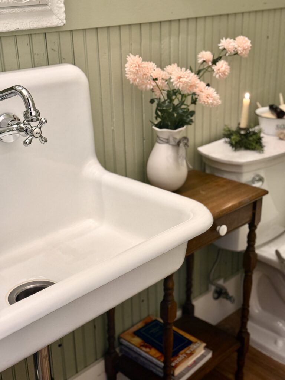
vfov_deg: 39.7
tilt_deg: -20.9
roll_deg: +1.6
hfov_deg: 30.3
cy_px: 190
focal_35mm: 48
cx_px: 142
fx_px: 527
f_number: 1.78
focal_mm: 6.76
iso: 250
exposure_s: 1/60
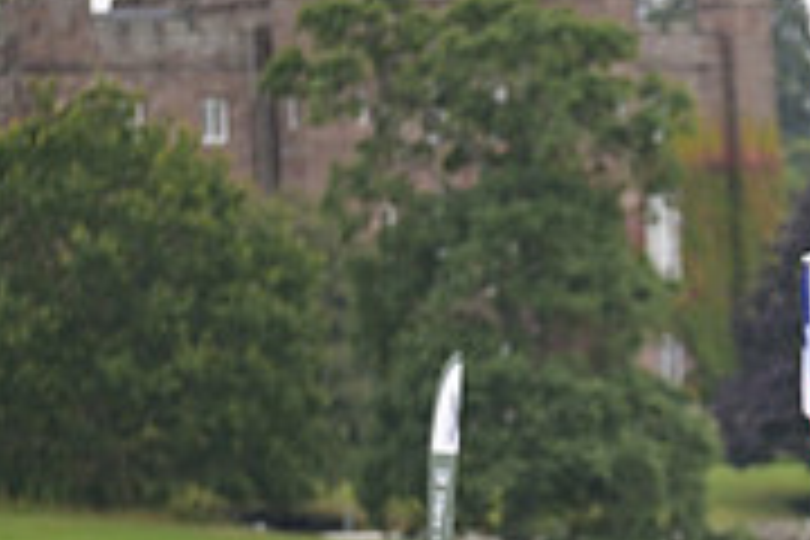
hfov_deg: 3.2
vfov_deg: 2.1
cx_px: 1246
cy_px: 484
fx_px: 14466
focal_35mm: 643
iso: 400
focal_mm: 200
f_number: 3.2
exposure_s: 1/1250
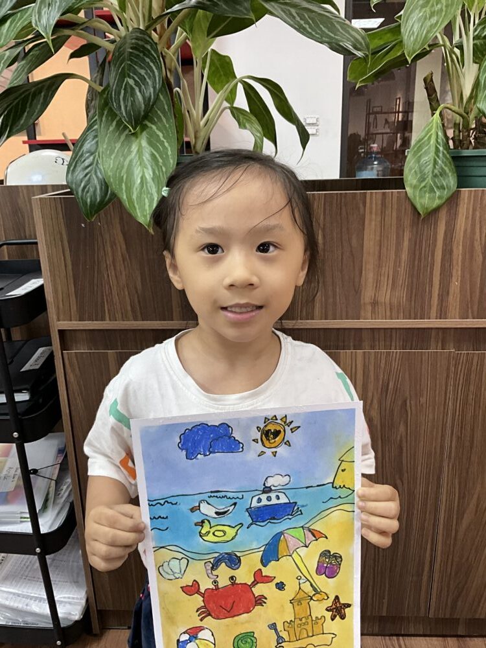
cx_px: 243
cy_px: 324
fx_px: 543
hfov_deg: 48.2
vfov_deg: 61.7
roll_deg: +1.1
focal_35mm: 29
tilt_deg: -18.3
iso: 100
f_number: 1.8
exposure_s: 1/60
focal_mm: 3
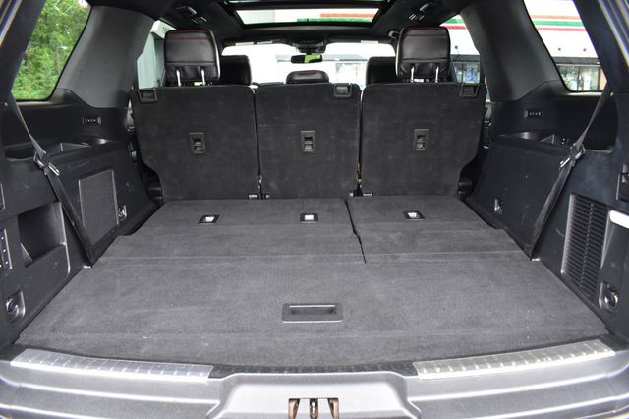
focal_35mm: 27
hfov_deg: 67.4
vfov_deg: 47.9
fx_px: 471
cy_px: 210
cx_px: 314
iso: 720
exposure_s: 1/15
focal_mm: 18
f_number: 6.3
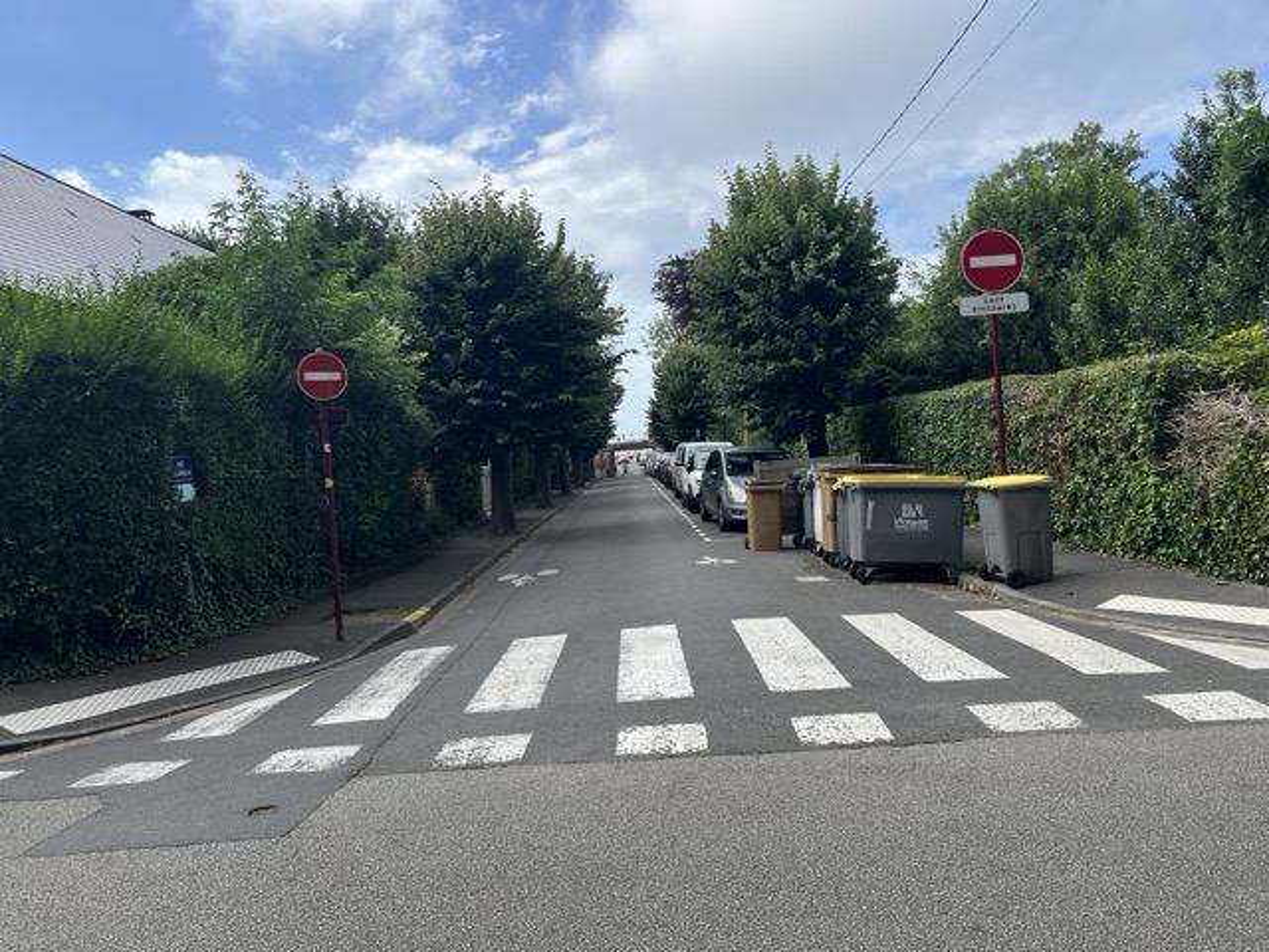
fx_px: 953
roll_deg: +4.3
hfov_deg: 67.3
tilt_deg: -1.5
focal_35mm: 26
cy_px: 476
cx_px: 634
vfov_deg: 53.1
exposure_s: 1/3165
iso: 50
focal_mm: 5.7
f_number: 1.5
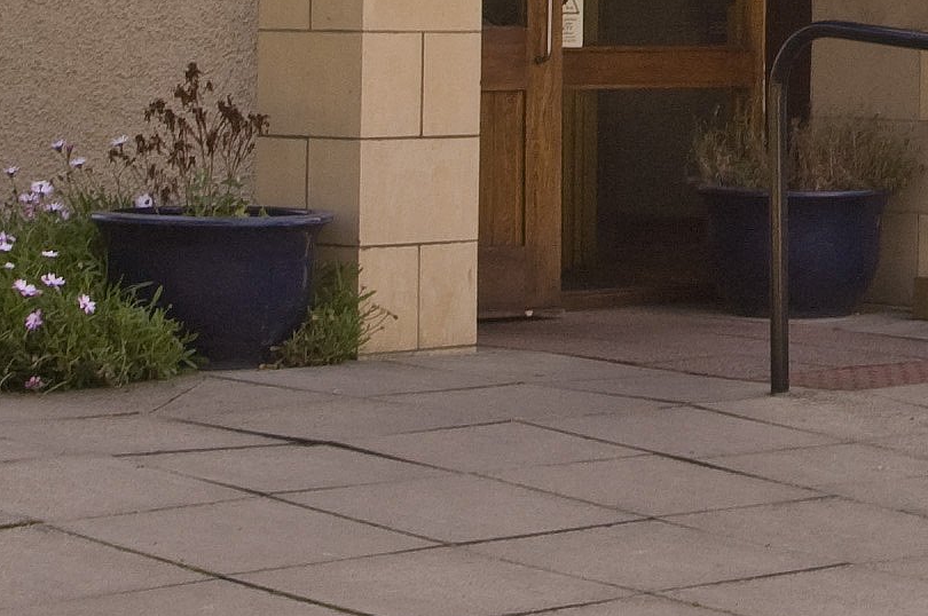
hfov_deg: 12.7
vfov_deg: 8.5
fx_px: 4016
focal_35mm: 156
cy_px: -482
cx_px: 1240
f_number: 10
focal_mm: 28
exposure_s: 1/100
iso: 200
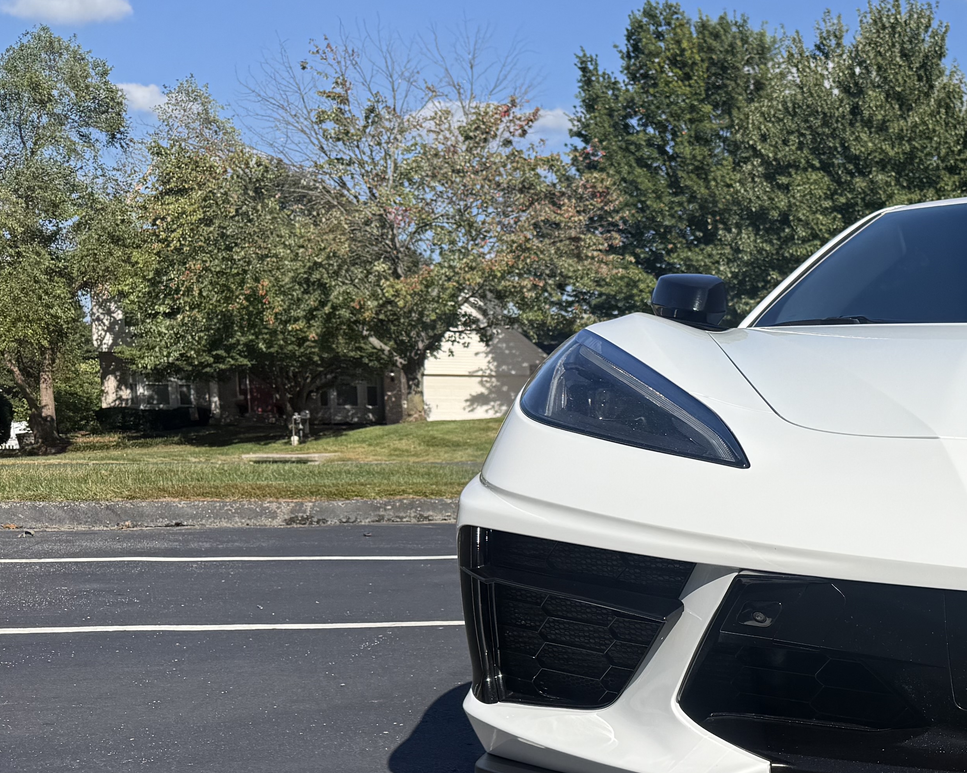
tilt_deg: -5.7
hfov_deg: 30.7
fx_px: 1545
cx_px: 1087
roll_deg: -1.5
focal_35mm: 54
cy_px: 584
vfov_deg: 27.7
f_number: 1.78
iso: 80
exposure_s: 1/6173
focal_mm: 6.76
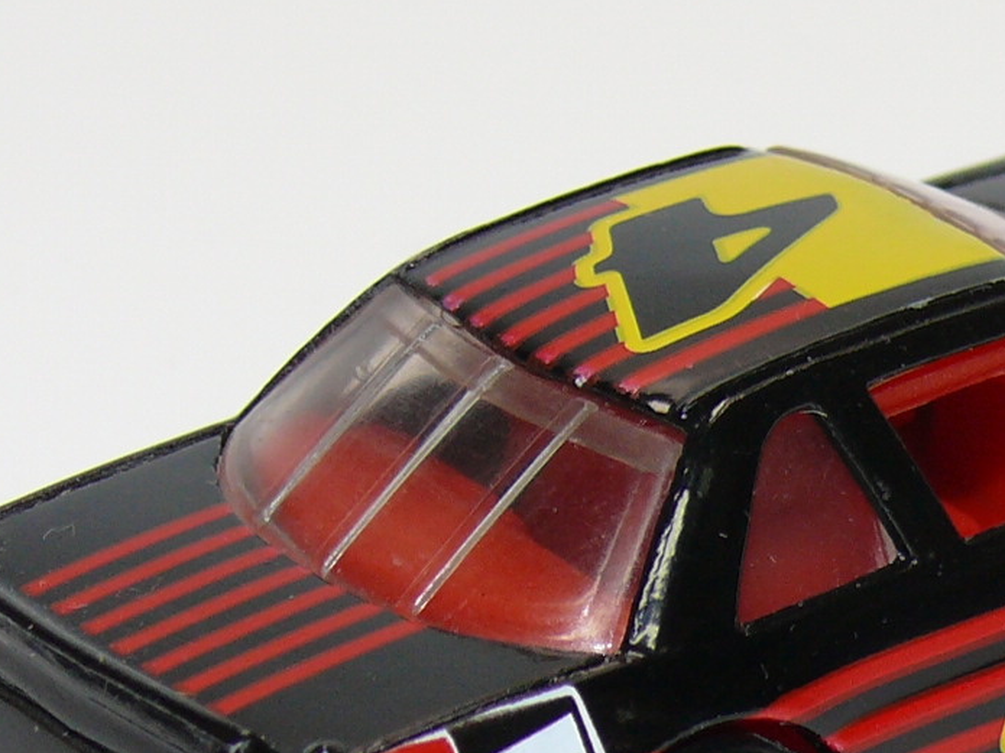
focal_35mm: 258
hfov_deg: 7.7
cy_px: 491
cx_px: 884
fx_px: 7489
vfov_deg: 5.8
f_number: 4
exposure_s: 1/30
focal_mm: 14.1
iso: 100
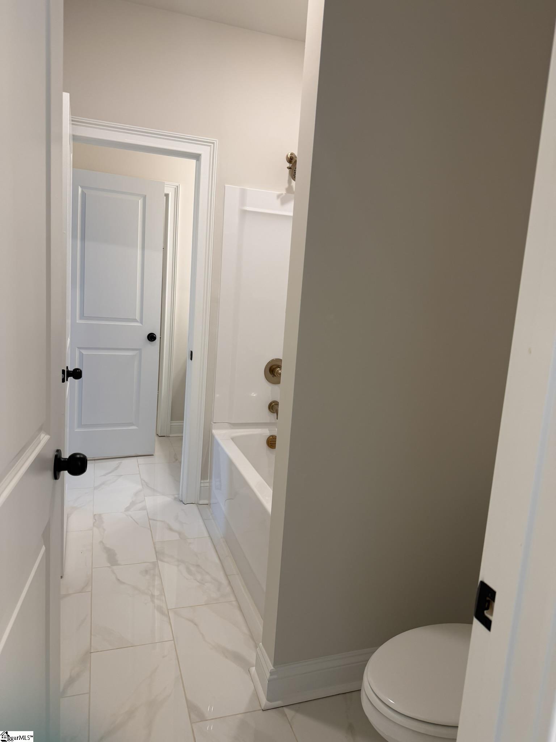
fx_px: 514
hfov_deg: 56.8
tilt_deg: -8.9
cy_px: 371
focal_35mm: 24
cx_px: 278
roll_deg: -4.6
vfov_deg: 71.6
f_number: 1.78
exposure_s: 1/120
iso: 125
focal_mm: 6.76
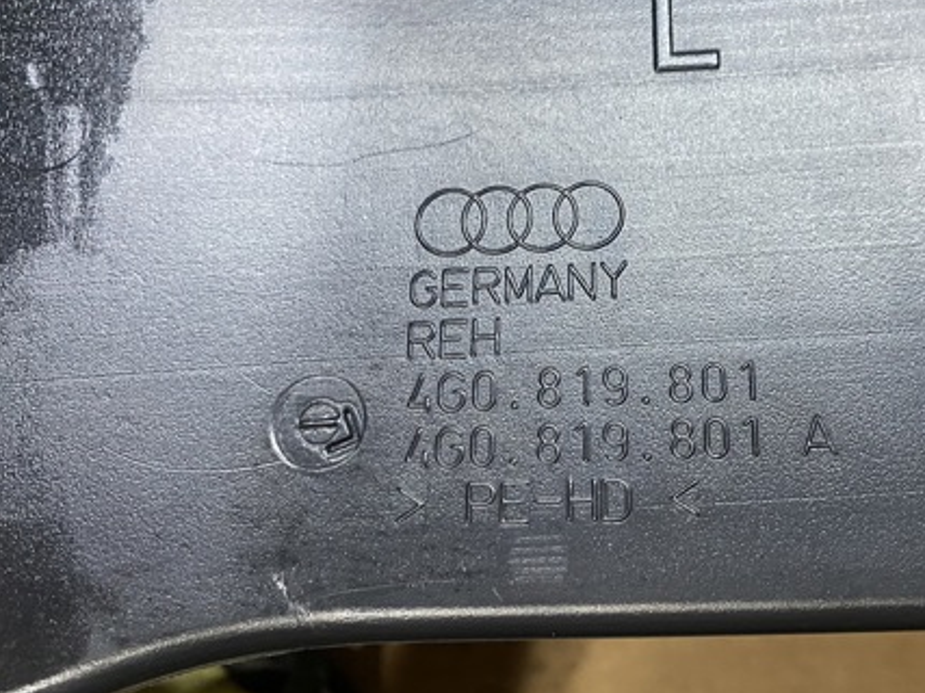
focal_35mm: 39
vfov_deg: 36.3
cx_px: 691
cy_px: 214
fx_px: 1042
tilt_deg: -58.8
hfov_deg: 46.2
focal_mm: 4.25
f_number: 1.8
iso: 200
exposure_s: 1/60
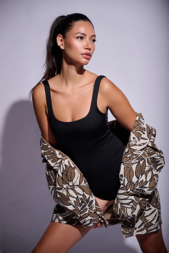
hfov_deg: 19.5
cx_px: 84
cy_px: 126
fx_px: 493
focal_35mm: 70
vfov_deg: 28.8
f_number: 3.2
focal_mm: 70
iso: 640
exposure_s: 1/2500
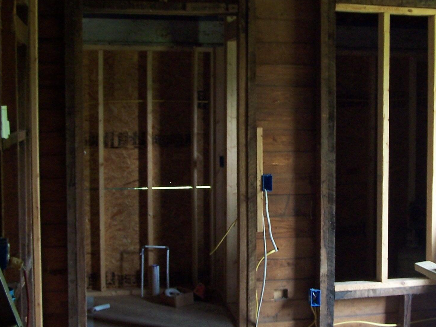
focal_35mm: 60
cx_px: 308
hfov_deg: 31.8
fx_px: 756
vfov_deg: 24.4
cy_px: 152
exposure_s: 1/8
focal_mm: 6.3
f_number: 2.8
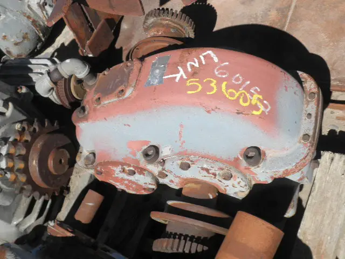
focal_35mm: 59
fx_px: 588
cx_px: 172
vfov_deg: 24.8
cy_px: 130
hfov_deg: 32.7
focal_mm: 10.5
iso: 64
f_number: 10.7
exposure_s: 1/80
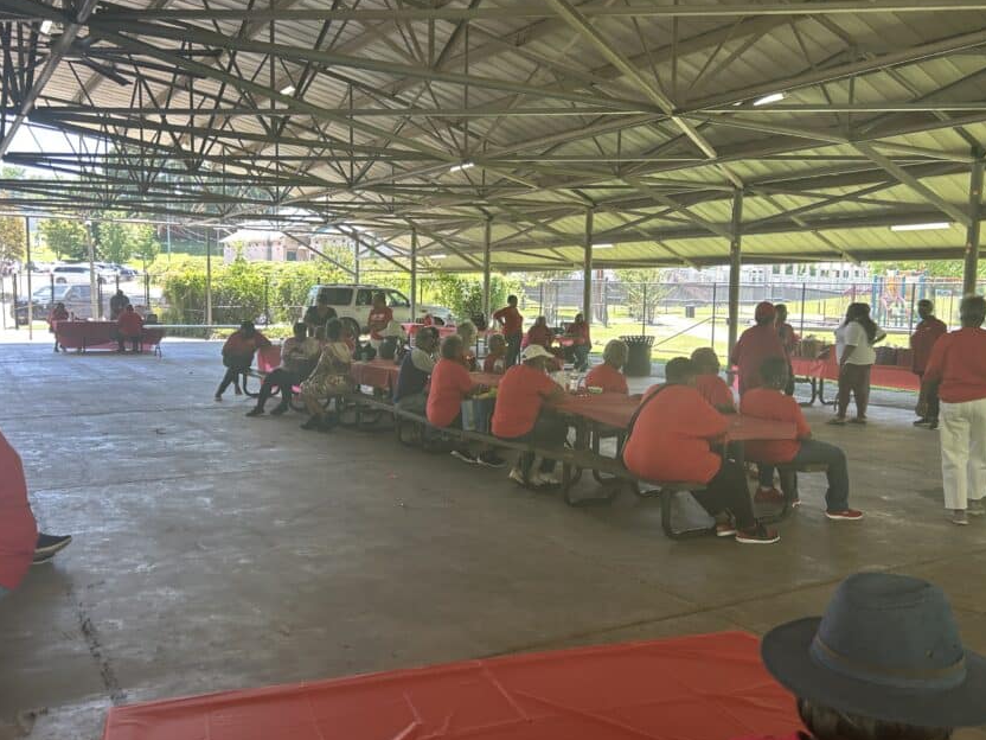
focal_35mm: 32
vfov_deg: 44.2
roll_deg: -0.1
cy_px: 384
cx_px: 488
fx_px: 911
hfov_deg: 56.8
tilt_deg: -3.5
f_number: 1.5
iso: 40
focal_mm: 5.7
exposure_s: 1/126
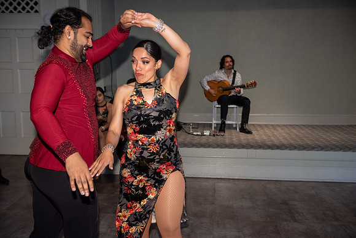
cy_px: 119
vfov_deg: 35.1
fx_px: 376
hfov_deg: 50.7
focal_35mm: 38
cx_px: 178
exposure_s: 1/60
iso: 800
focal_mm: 38
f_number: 4
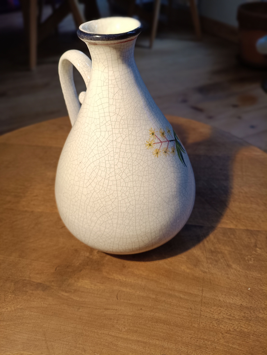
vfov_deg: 67.3
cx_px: 134
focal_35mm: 26
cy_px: 178
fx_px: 267
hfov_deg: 53.1
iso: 203
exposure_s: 1/101
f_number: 1.5
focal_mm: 4.94
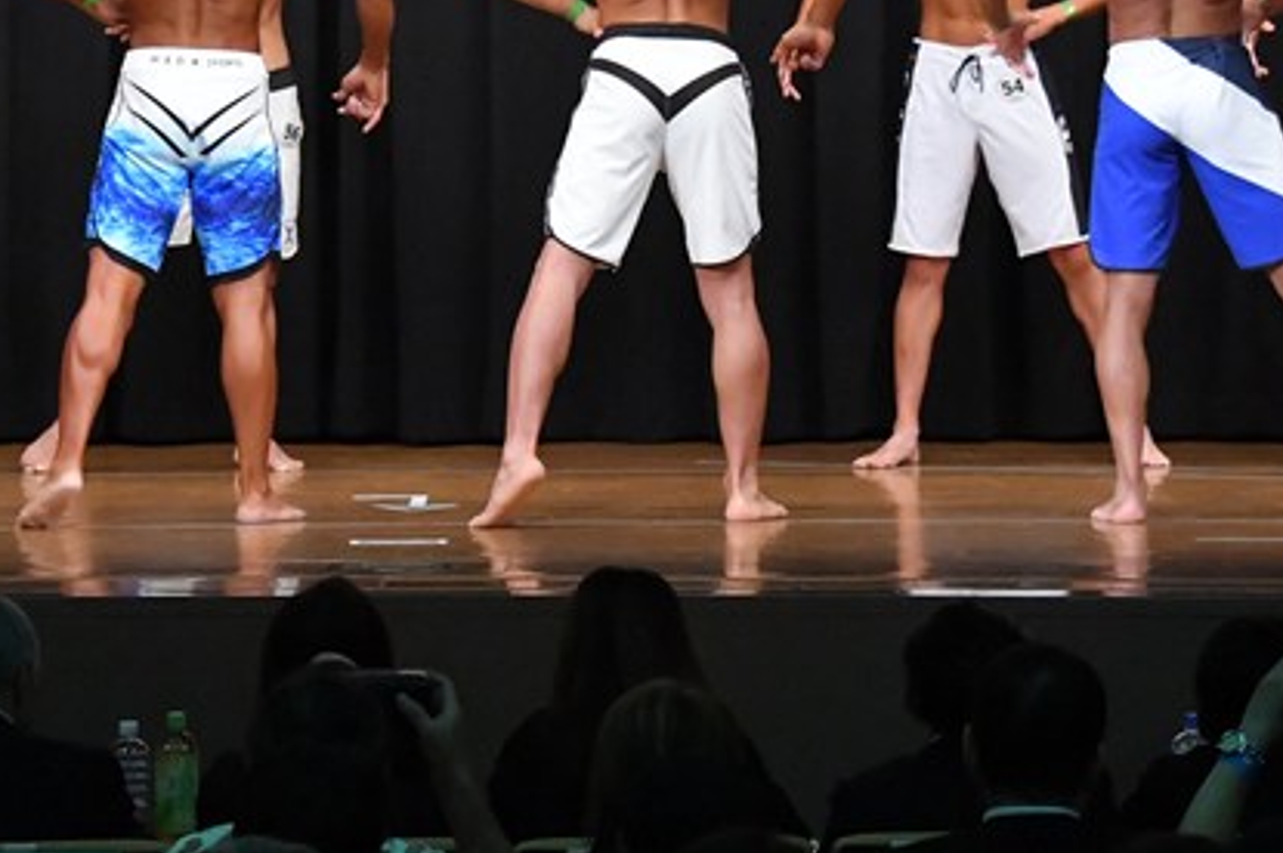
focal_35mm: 252
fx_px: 8974
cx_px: 465
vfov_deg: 5.4
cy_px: 77
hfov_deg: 8.2
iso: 8000
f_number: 5.6
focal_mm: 90
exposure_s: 1/400
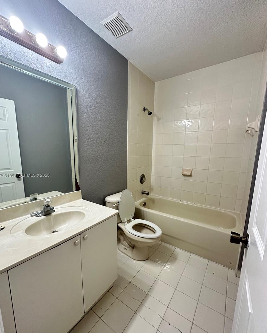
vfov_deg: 96.7
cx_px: 131
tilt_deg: -9.3
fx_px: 148
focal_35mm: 15
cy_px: 176
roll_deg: -1.2
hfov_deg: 84.1
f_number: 2.2
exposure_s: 1/120
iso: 200
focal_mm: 2.22
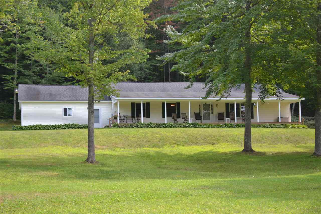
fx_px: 535
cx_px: 160
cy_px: 107
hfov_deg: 33.4
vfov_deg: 22.6
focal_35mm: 60
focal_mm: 40
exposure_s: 1/125
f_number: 5.6
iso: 125
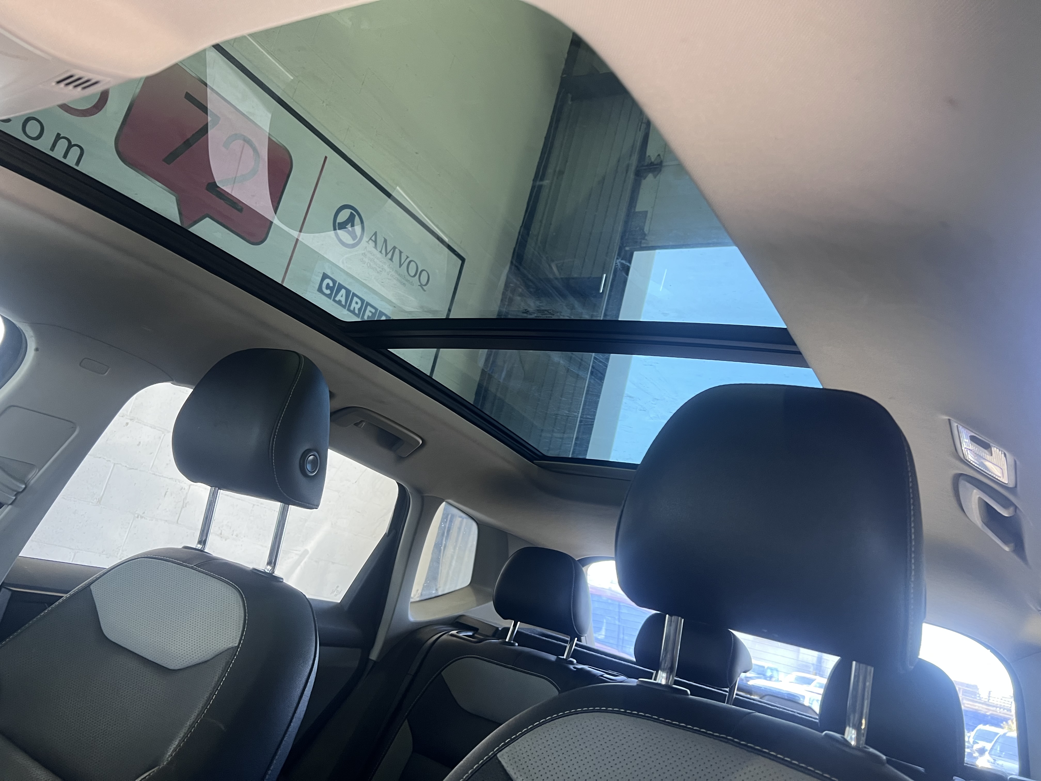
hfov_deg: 67.3
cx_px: 520
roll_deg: -15.0
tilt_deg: +15.5
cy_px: 390
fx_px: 782
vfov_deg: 53.1
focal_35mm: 26
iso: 125
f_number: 1.5
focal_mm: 5.7
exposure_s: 1/65
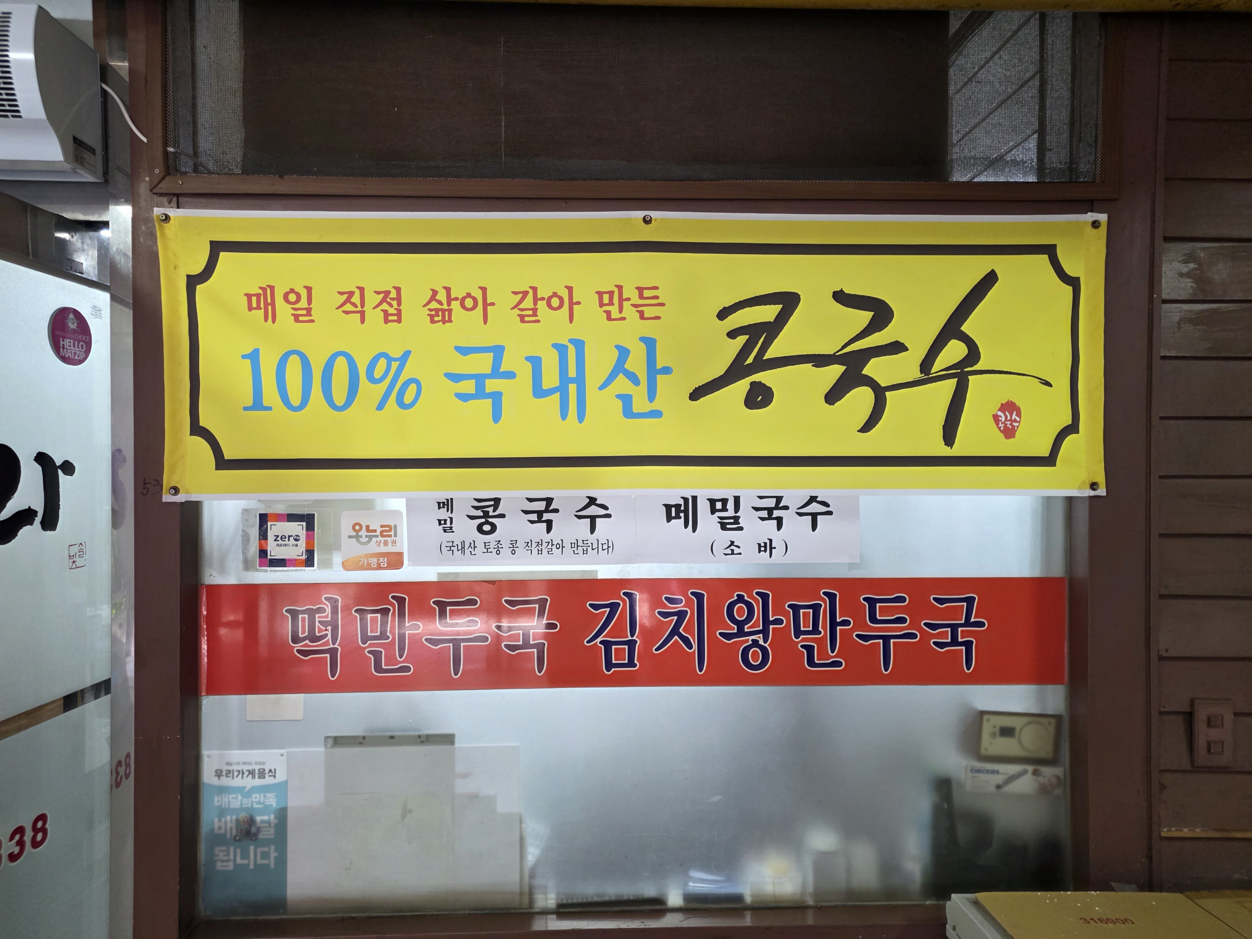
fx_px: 832
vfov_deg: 58.9
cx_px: 626
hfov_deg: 73.9
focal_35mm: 23
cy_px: 470
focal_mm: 6.25
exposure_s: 1/120
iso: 400
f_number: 1.7
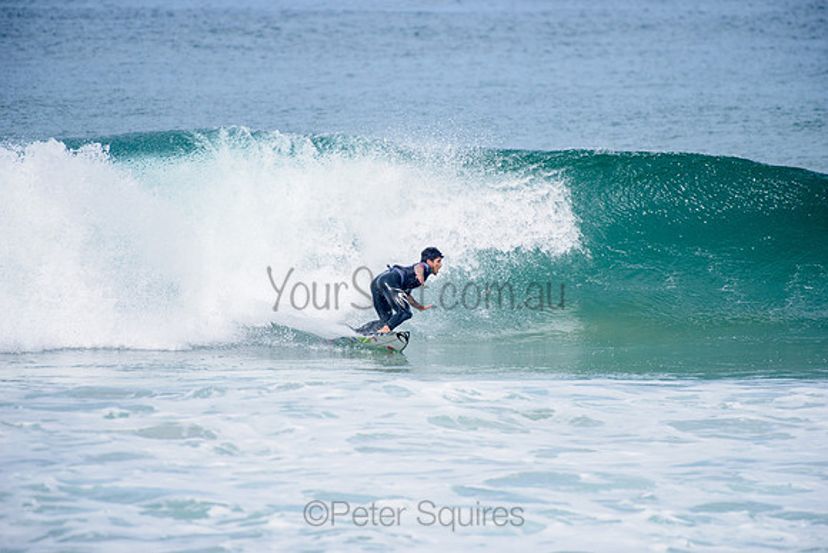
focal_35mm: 500
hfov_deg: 4.1
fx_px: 11502
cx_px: 414
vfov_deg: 2.8
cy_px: 276
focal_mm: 500
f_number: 5.6
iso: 250
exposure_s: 1/2000
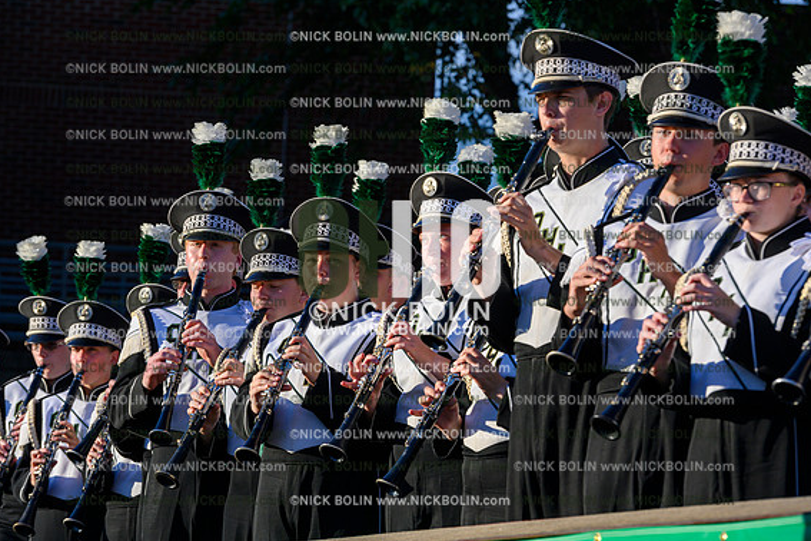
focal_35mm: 179
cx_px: 399
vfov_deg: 7.7
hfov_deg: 11.5
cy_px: 268
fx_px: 4032
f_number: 8
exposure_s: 1/640
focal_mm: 175
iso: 160
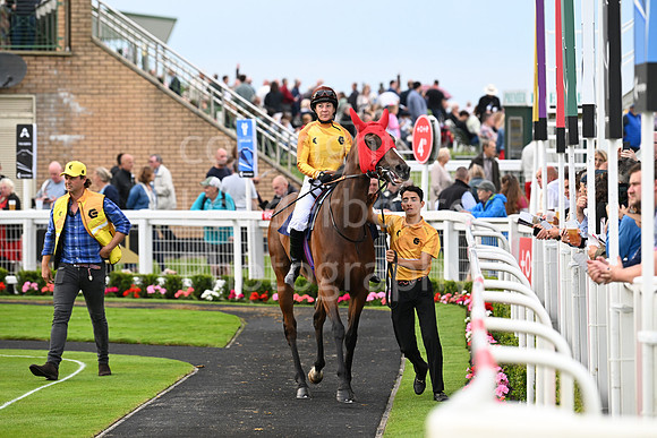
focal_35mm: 200
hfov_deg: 10.3
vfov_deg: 6.9
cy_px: 219
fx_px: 3651
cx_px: 328
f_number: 4.5
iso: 1250
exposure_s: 1/1600
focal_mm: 200
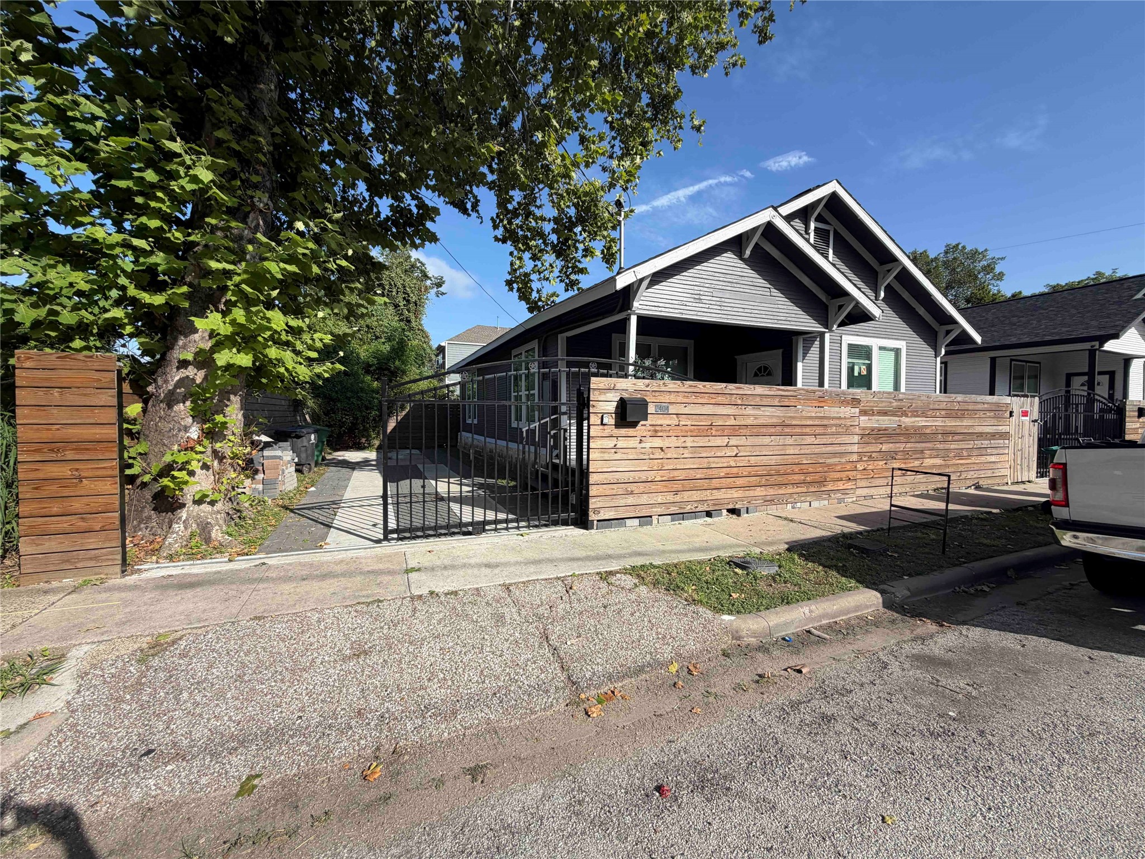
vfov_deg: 85.7
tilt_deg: +0.0
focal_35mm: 14
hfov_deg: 102.1
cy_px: 430
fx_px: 463
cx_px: 572
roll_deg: +0.0
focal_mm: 2.22
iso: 25
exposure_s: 1/770
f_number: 2.2
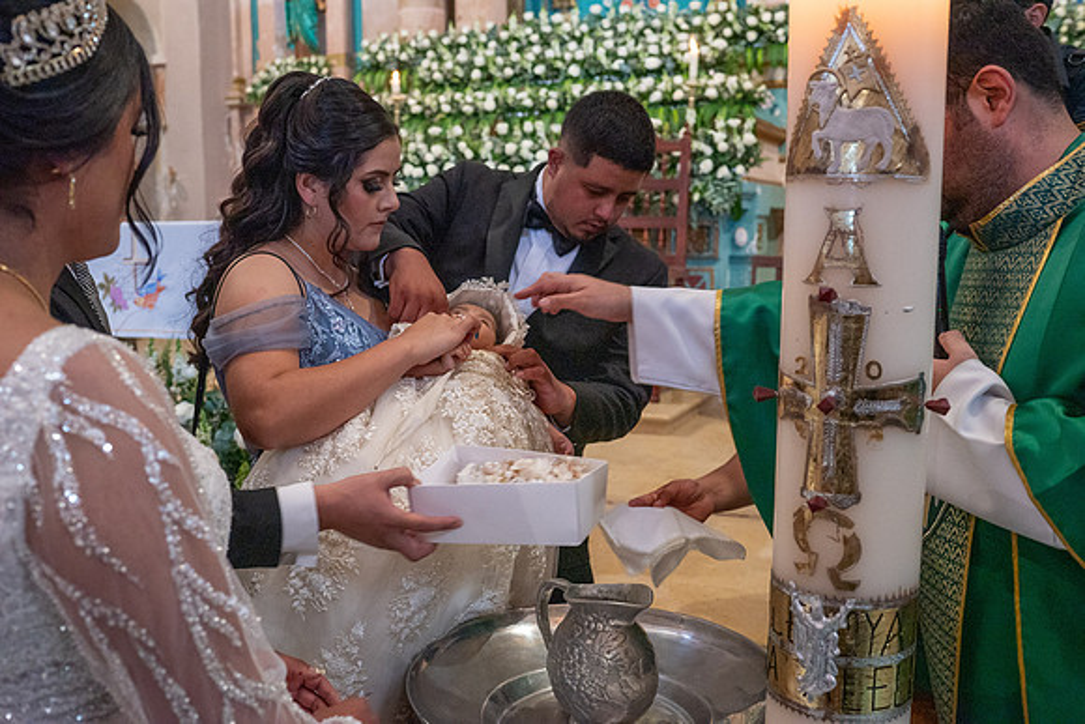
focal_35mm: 35
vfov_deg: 37.9
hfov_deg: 54.4
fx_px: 1055
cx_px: 542
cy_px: 362
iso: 2500
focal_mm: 35
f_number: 5
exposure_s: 1/100
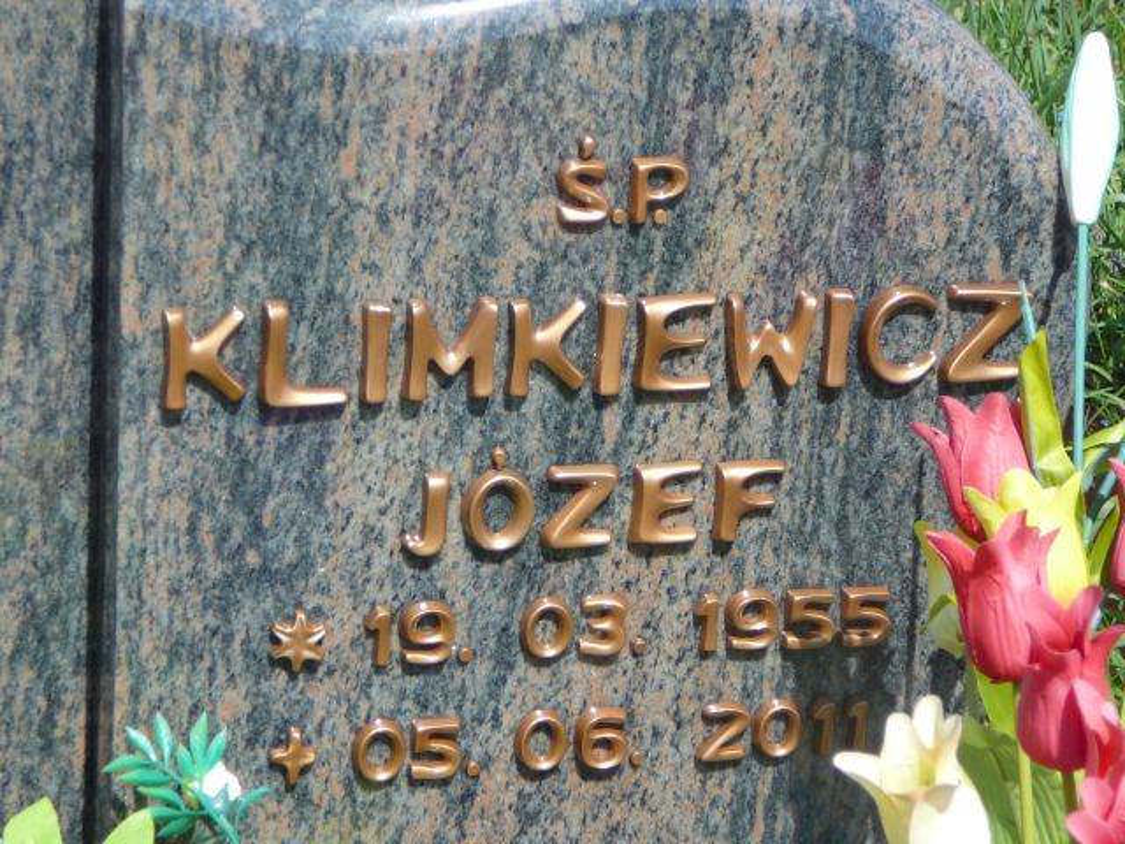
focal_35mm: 112
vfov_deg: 13.2
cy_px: 422
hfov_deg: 17.6
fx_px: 3640
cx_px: 562
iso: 80
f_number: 3.9
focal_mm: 16.6
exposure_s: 1/500
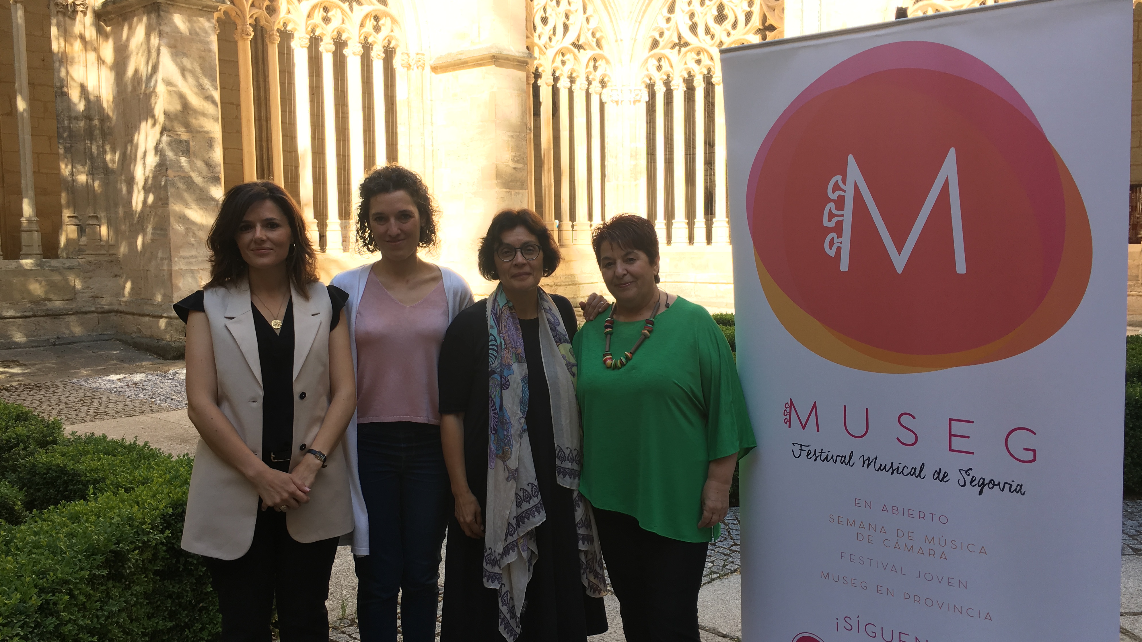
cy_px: 321
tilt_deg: -5.7
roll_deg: +0.6
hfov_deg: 61.0
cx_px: 574
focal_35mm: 32
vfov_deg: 36.7
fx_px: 969
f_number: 2.2
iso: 25
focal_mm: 4.15
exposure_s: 1/199
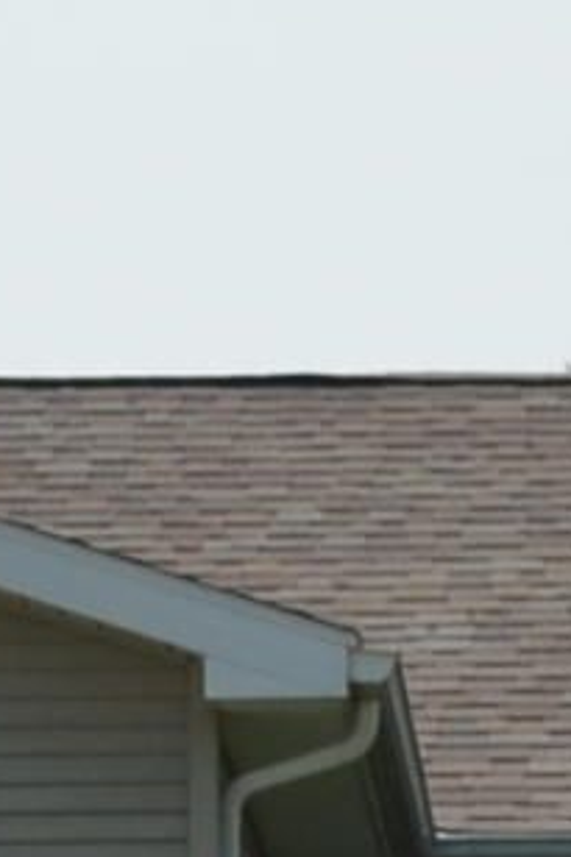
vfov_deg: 3.4
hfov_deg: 2.2
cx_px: 889
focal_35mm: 613
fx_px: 14600
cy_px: 71
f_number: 5.3
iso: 200
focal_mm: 42
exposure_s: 1/1600
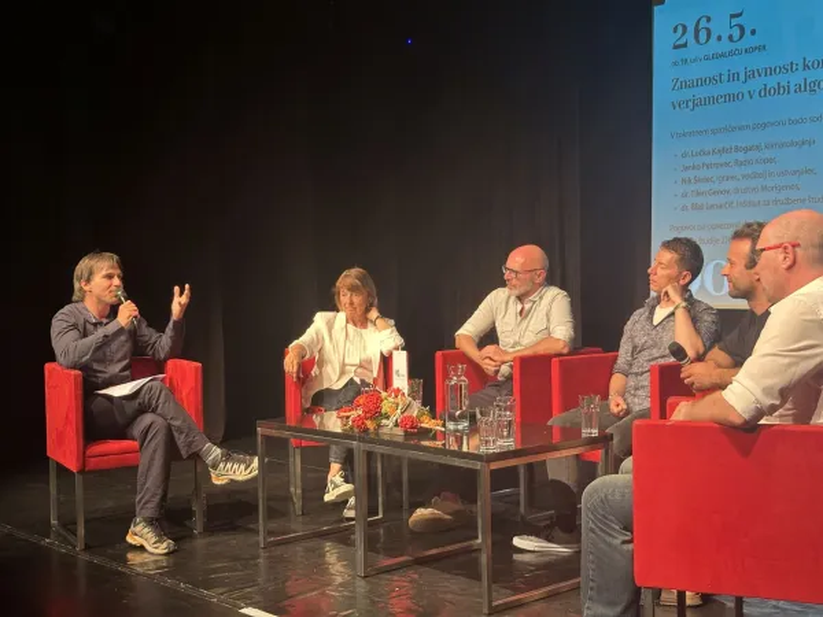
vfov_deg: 30.3
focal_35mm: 48
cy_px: 308
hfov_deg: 39.7
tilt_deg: -1.9
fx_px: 1141
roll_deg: +1.2
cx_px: 412
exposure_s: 1/60
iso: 160
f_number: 1.78
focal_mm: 6.86
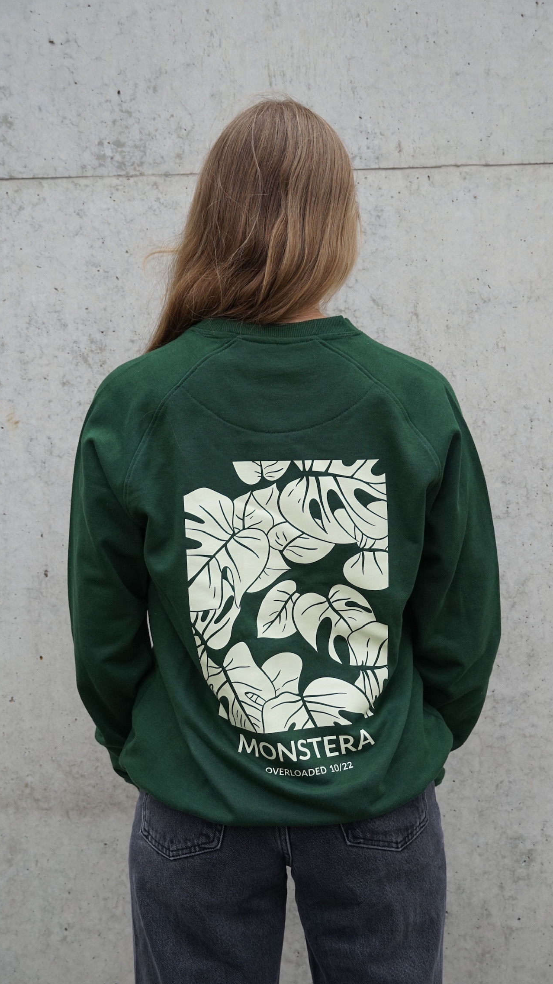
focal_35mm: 67
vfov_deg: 31.4
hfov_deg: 18.0
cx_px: 299
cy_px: 495
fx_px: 1747
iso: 320
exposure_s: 1/160
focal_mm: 42
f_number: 5
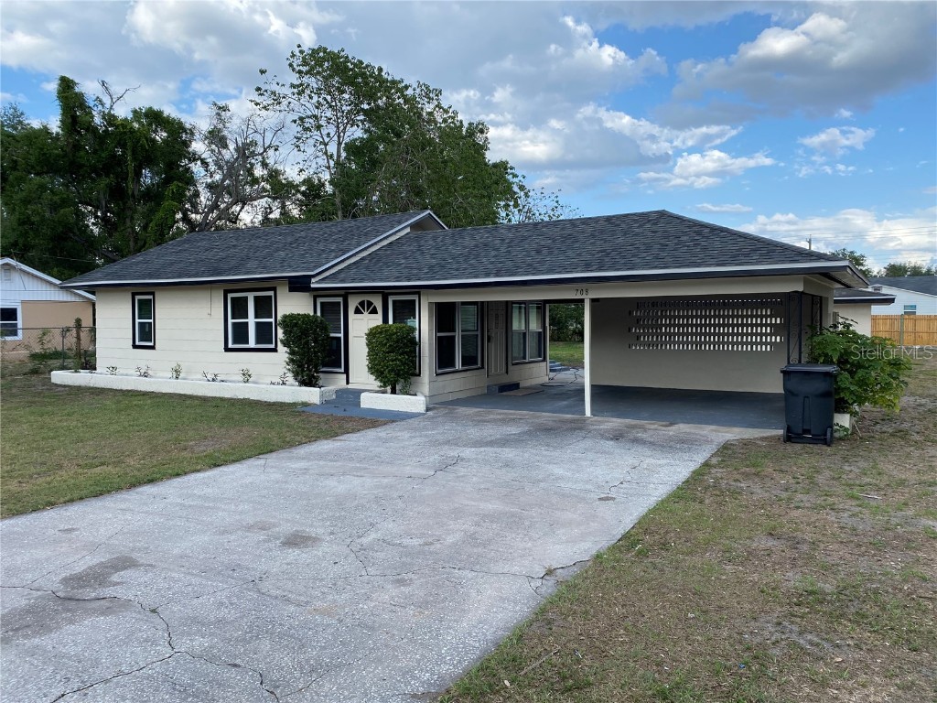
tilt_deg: -3.3
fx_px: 704
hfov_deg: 67.3
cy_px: 352
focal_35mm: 26
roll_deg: -0.5
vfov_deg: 53.1
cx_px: 468
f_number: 1.8
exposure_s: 1/1272
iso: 32
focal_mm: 4.25
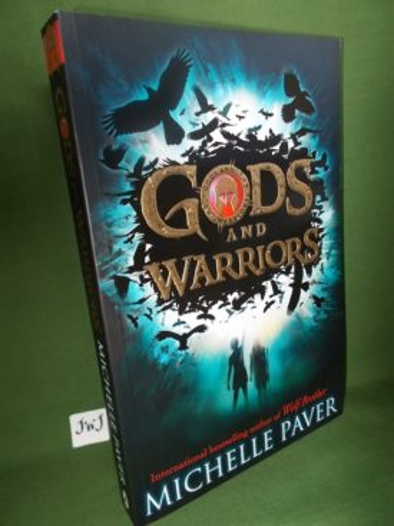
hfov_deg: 53.0
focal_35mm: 26
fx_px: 395
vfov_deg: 67.3
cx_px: 197
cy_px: 263
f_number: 3.2
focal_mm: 4.6
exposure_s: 1/25
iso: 200
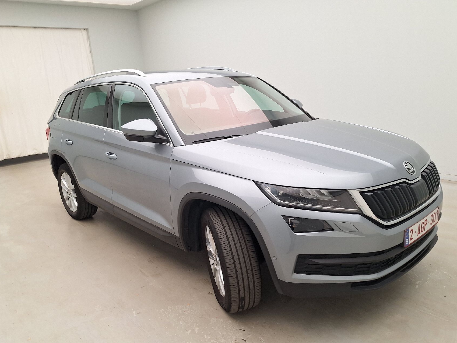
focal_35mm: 26
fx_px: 343
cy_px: 193
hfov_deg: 67.2
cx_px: 216
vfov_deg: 52.9
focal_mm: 5.54
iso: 50
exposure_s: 1/100
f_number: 1.8
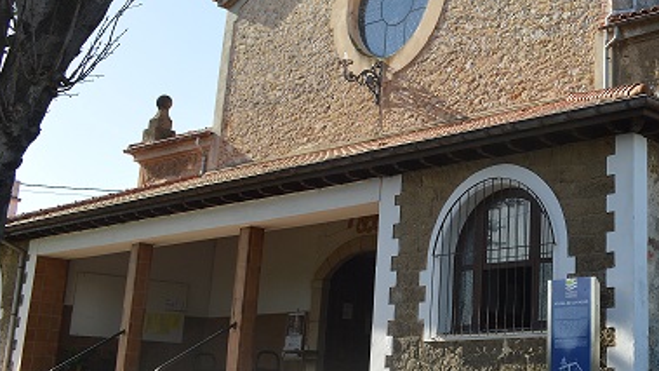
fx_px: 978
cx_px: 619
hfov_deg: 34.7
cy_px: 57
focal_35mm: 56
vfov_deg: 21.1
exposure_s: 1/200
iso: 100
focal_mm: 18
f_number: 7.1
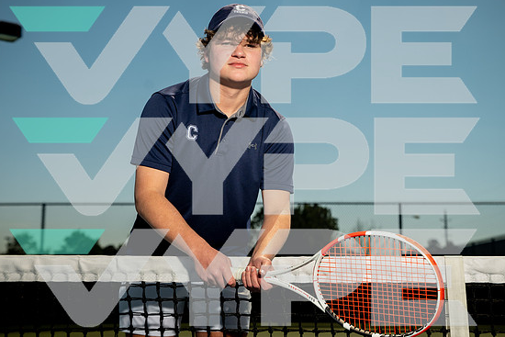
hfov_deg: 34.5
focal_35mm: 58
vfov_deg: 23.4
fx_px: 814
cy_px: 167
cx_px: 246
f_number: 4.5
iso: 100
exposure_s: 1/250
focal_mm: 55
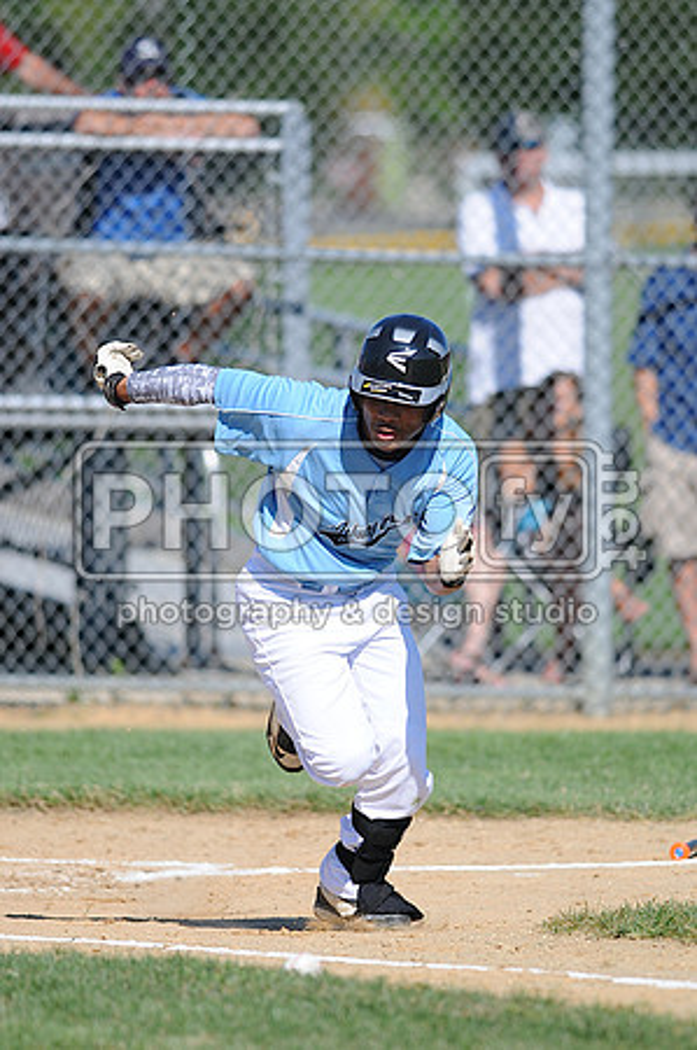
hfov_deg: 3.0
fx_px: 13098
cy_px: 525
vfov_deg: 4.6
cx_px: 348
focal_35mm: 450
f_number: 4
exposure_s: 1/2000
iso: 200
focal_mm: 300
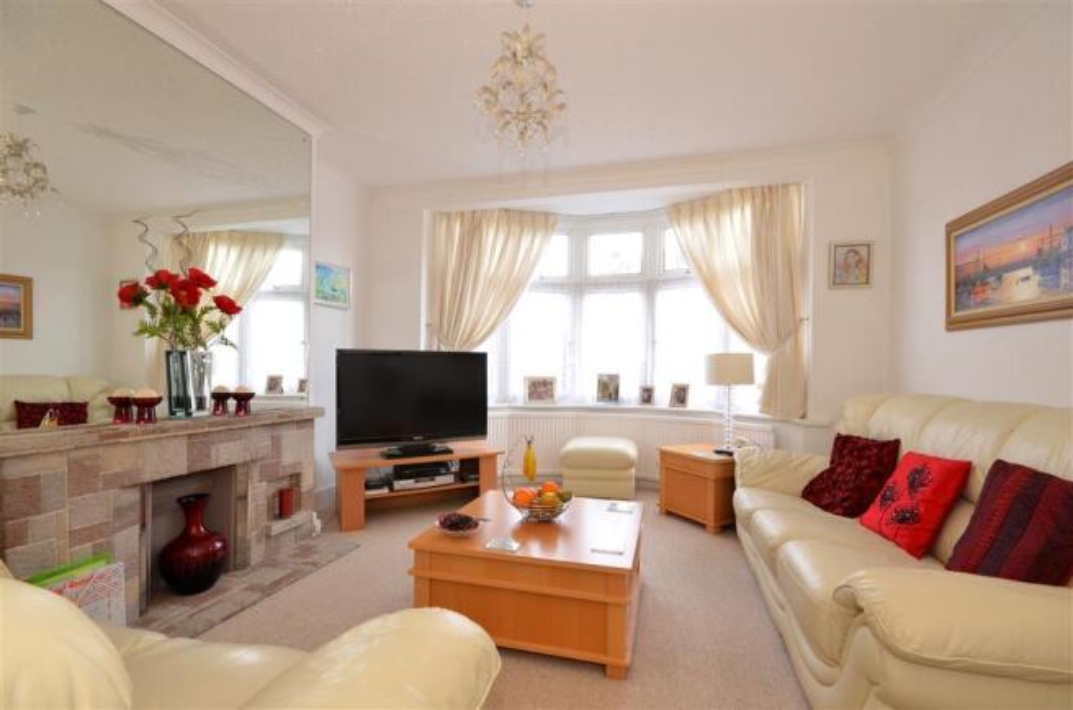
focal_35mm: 15
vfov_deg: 77.0
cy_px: 355
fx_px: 446
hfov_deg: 100.5
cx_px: 536
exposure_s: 1/15
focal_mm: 10
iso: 640
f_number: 13
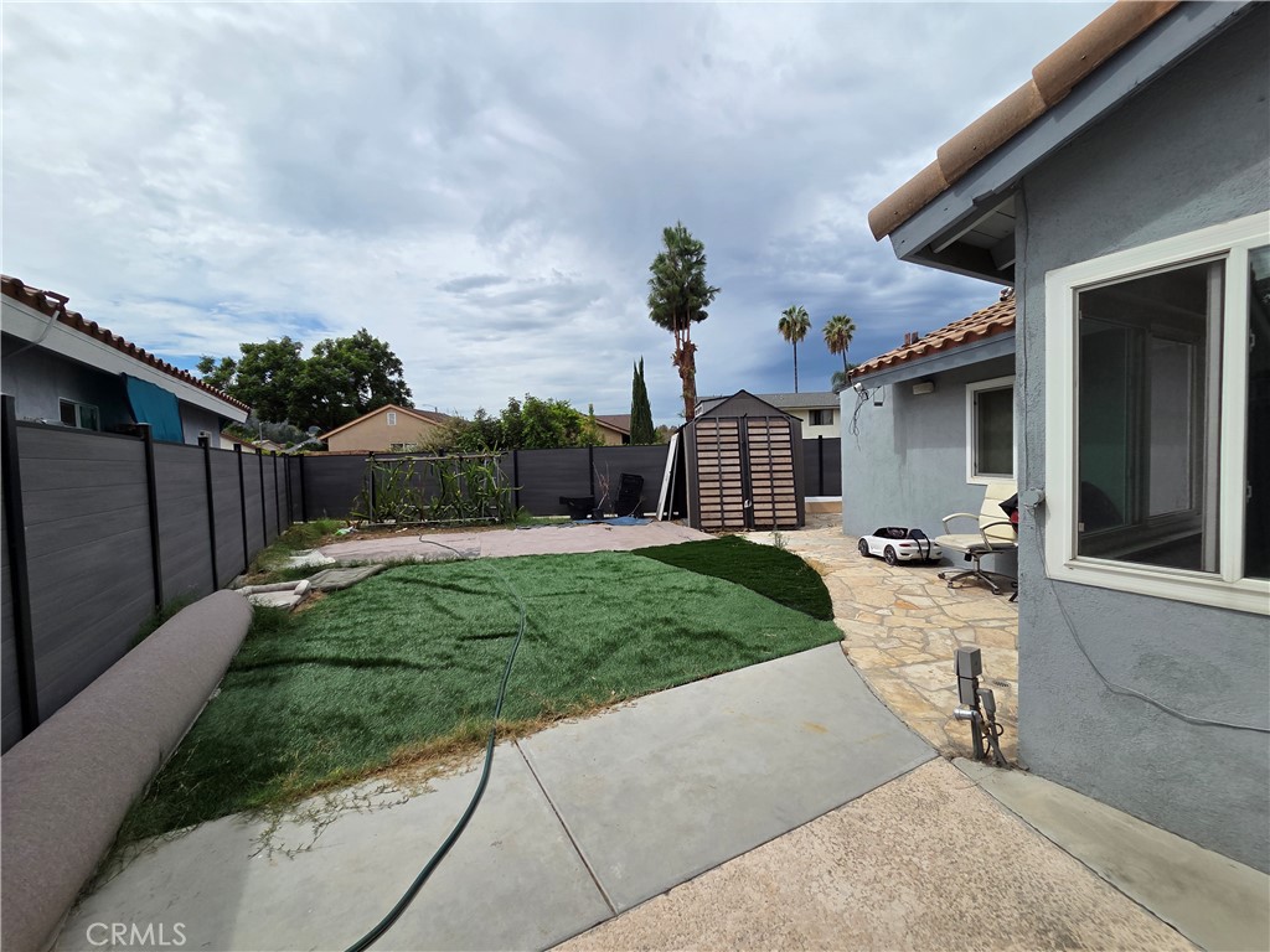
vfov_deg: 89.9
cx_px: 635
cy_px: 476
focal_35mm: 13
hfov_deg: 106.2
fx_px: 477
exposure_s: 1/3381
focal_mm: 2.2
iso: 50
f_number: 2.2
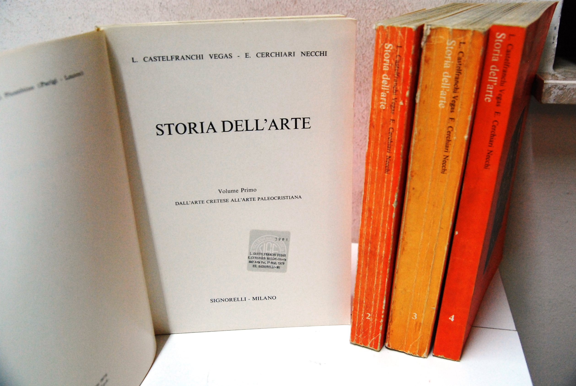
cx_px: 288
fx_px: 577
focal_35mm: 36
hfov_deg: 53.1
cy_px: 193
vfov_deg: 37.0
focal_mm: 24
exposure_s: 1/60
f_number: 5
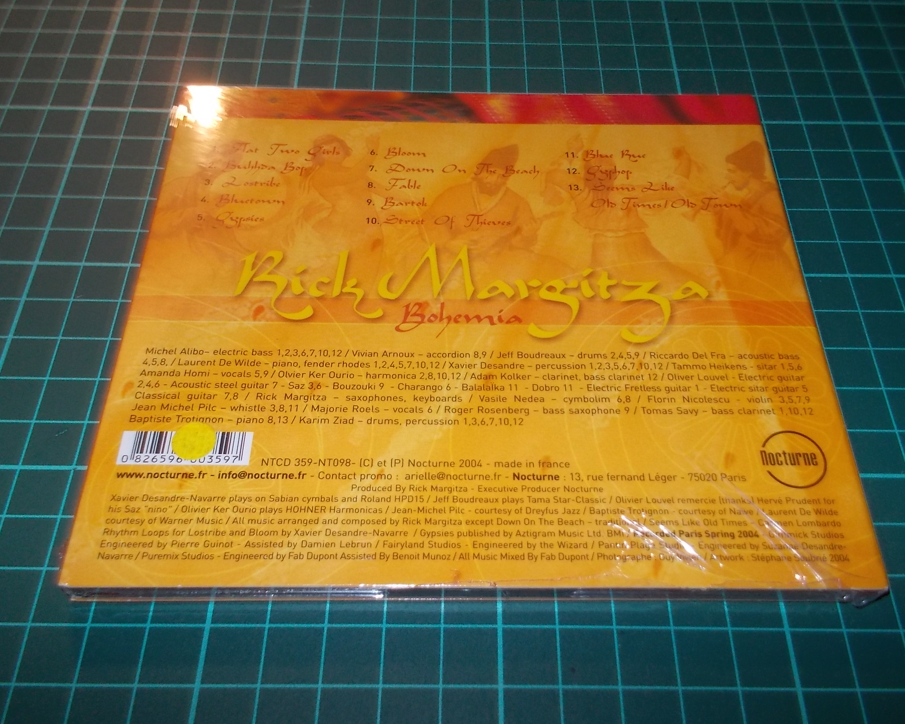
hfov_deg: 57.1
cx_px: 475
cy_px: 368
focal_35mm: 31
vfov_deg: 47.1
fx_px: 830
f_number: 3.3
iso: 200
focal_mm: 4.1
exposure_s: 1/30
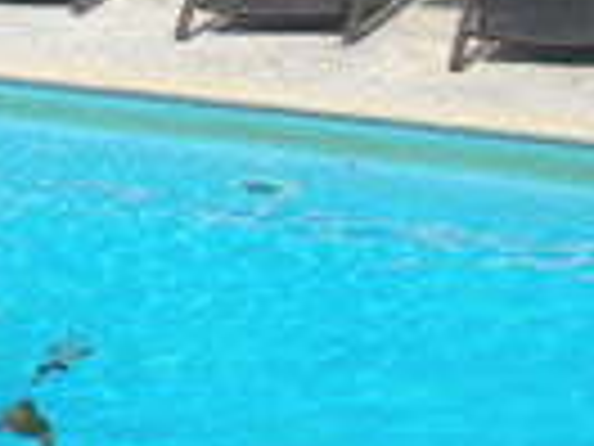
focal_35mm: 222
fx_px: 3809
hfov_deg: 8.9
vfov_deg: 6.5
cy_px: -387
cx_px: 20
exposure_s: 1/536
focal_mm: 7.4
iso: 64
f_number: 4.9
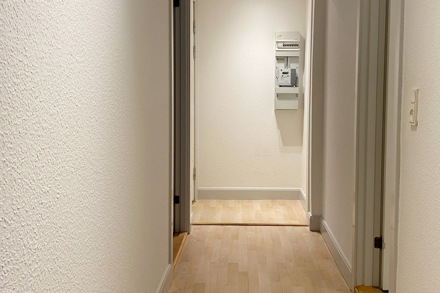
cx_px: 242
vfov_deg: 34.9
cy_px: 110
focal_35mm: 38
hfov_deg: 50.6
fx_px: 464
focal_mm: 4.25
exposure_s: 1/50
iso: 80
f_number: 1.8
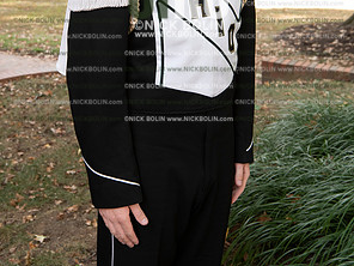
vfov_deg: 18.9
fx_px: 777
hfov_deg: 25.7
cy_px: 4
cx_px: 178
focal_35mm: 76
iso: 800
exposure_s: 1/100
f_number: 8
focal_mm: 52
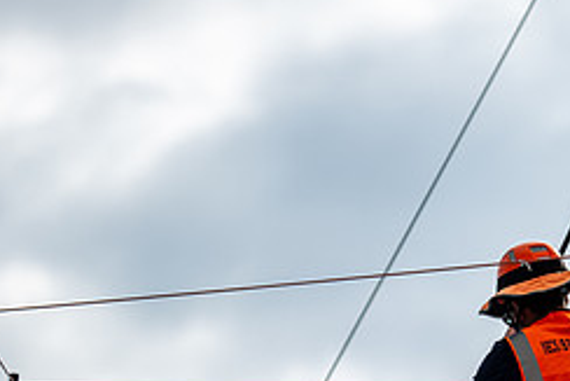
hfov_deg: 4.3
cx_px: 491
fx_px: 7525
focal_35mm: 475
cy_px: 361
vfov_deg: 2.9
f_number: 3.2
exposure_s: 1/3200
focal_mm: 200
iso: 100
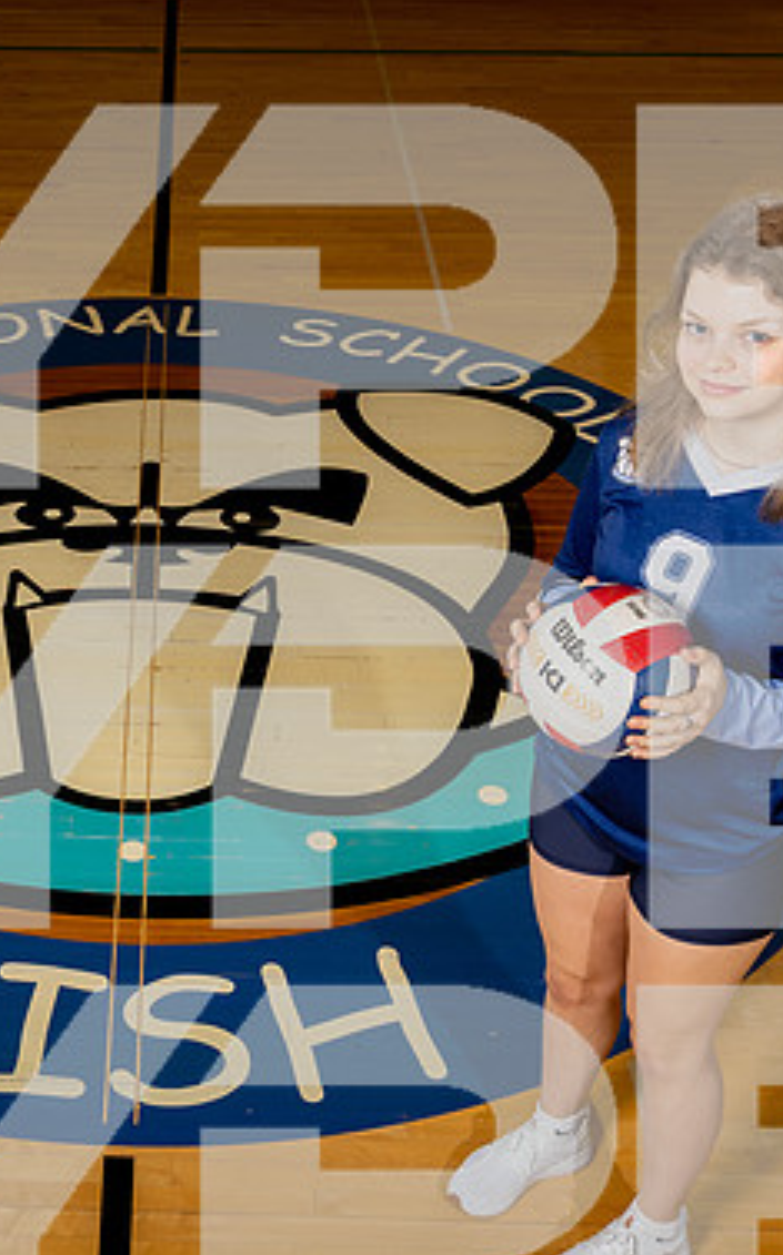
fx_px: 1813
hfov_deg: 23.9
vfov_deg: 38.1
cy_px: 739
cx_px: 114
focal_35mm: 53
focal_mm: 29
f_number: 7.1
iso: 400
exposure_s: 1/250
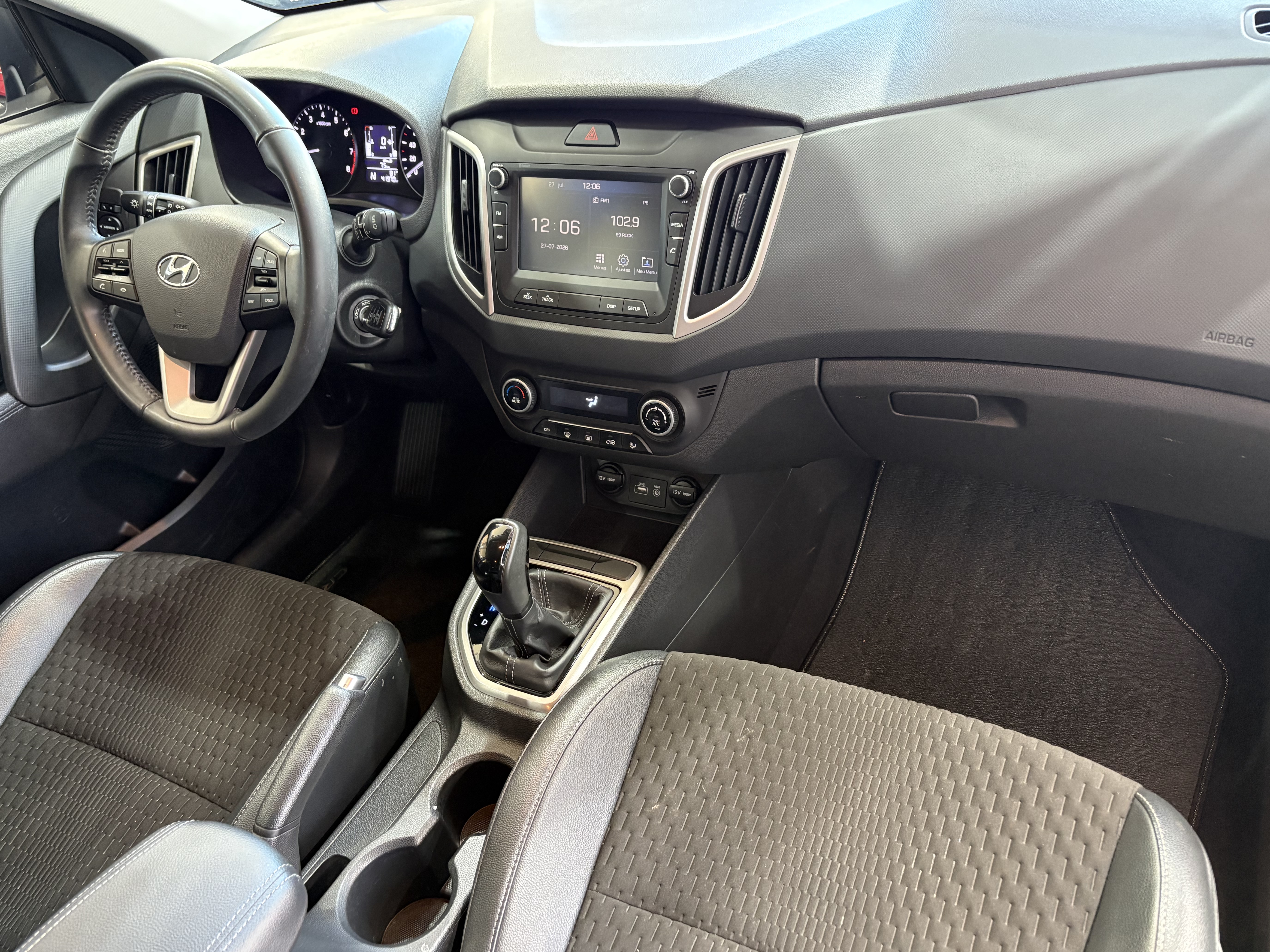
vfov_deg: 51.4
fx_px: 991
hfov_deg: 65.3
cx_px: 630
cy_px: 469
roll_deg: +12.4
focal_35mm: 27
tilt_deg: -37.6
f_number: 1.6
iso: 500
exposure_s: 1/45
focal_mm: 5.96
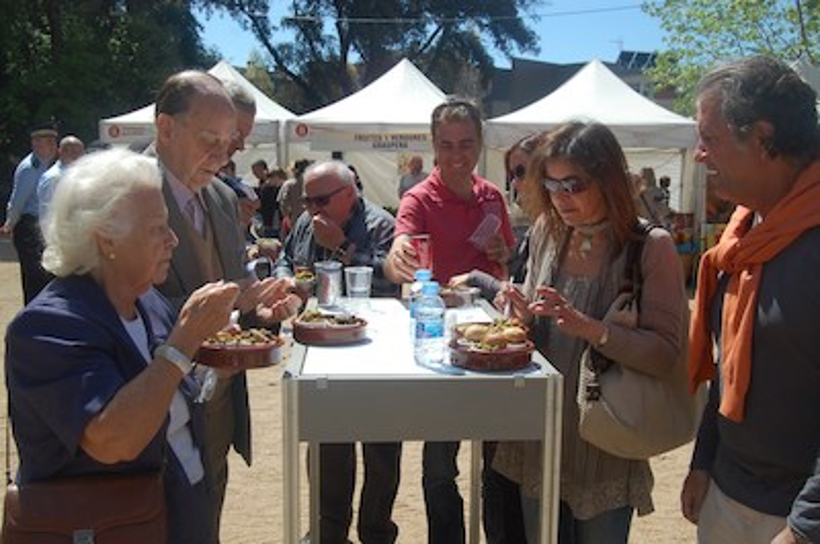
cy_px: 272
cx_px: 410
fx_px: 887
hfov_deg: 49.6
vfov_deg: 34.1
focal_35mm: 39
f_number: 9
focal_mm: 26
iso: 200
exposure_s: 1/320
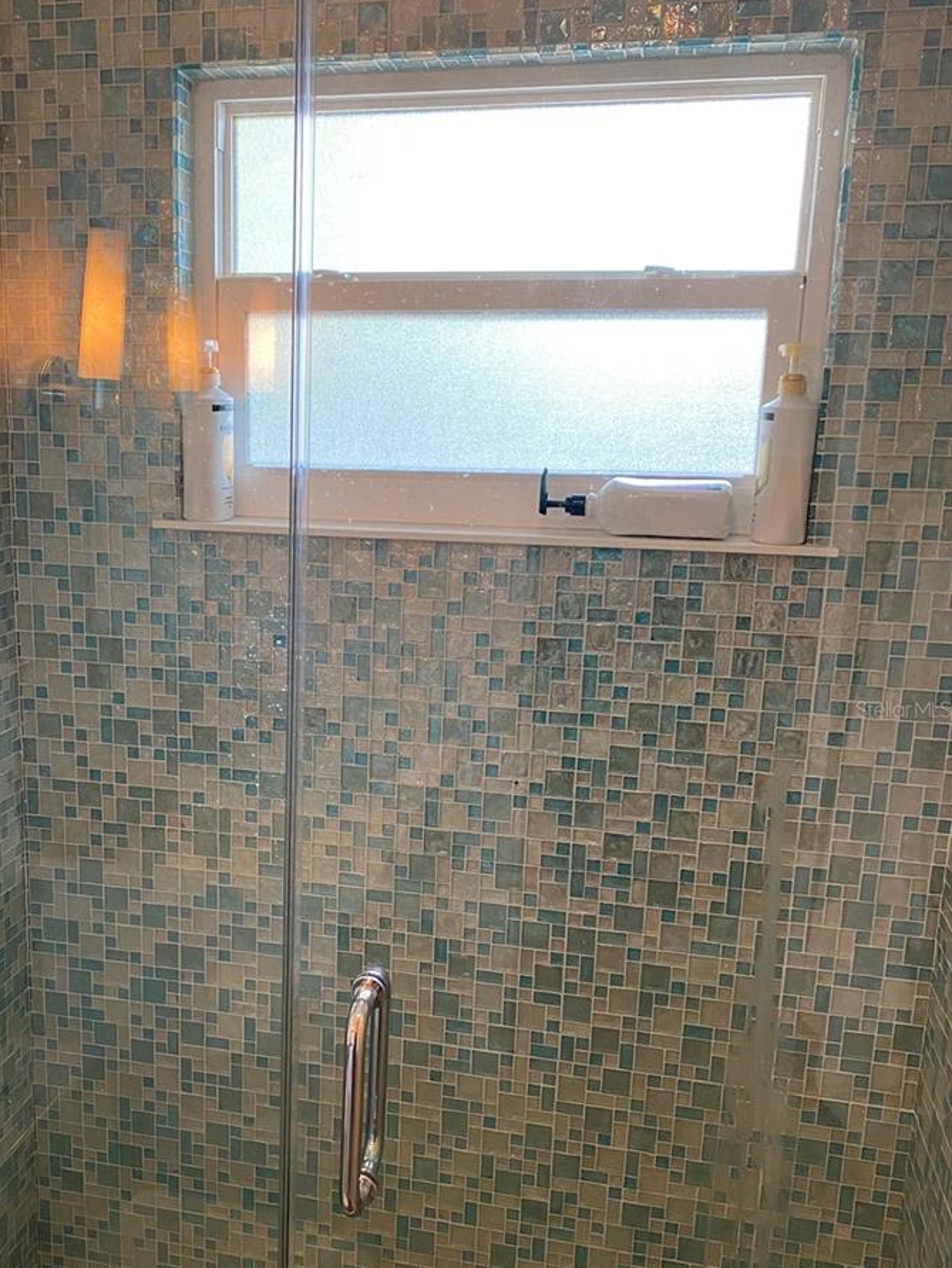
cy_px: 709
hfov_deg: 40.2
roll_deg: -0.8
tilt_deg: -11.8
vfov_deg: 52.5
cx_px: 316
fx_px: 1282
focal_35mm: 35
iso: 100
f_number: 1.8
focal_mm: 4.25
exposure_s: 1/60
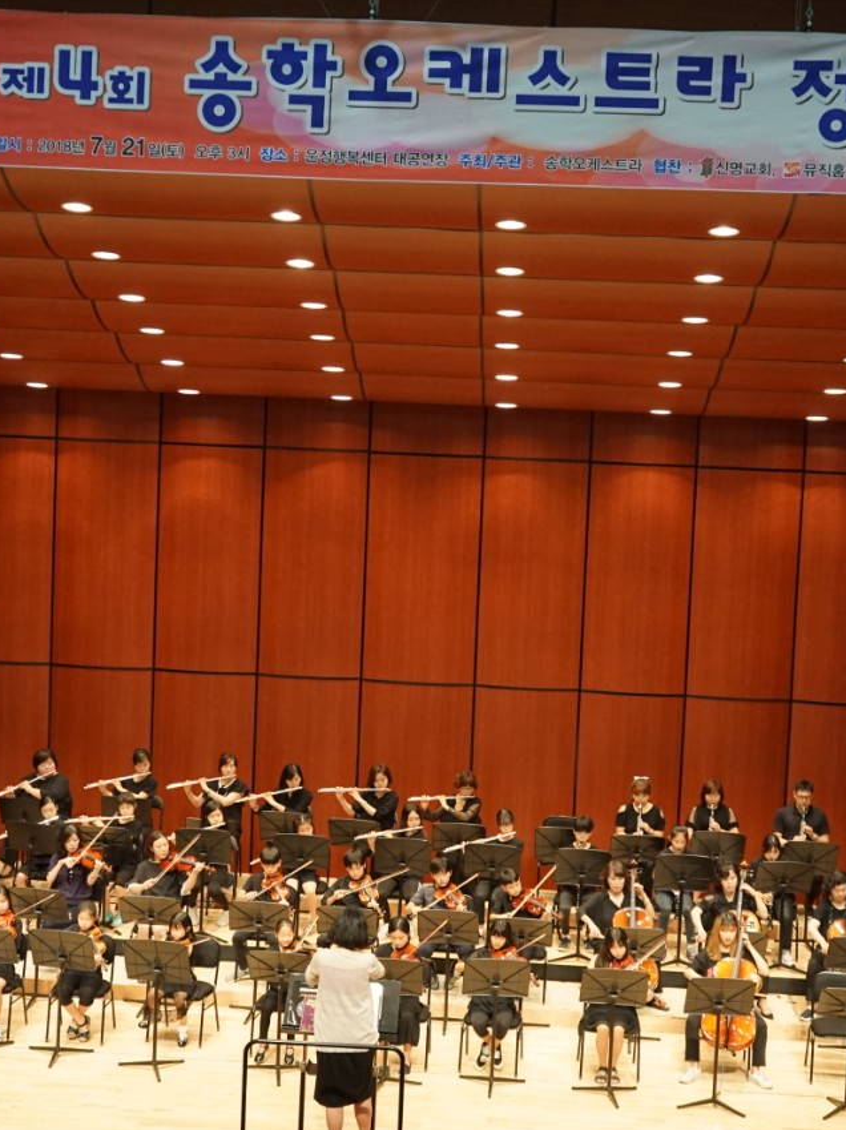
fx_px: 1891
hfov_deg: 25.2
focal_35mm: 58
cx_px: 410
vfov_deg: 33.2
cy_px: 566
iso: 3200
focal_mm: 40
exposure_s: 1/161
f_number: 4
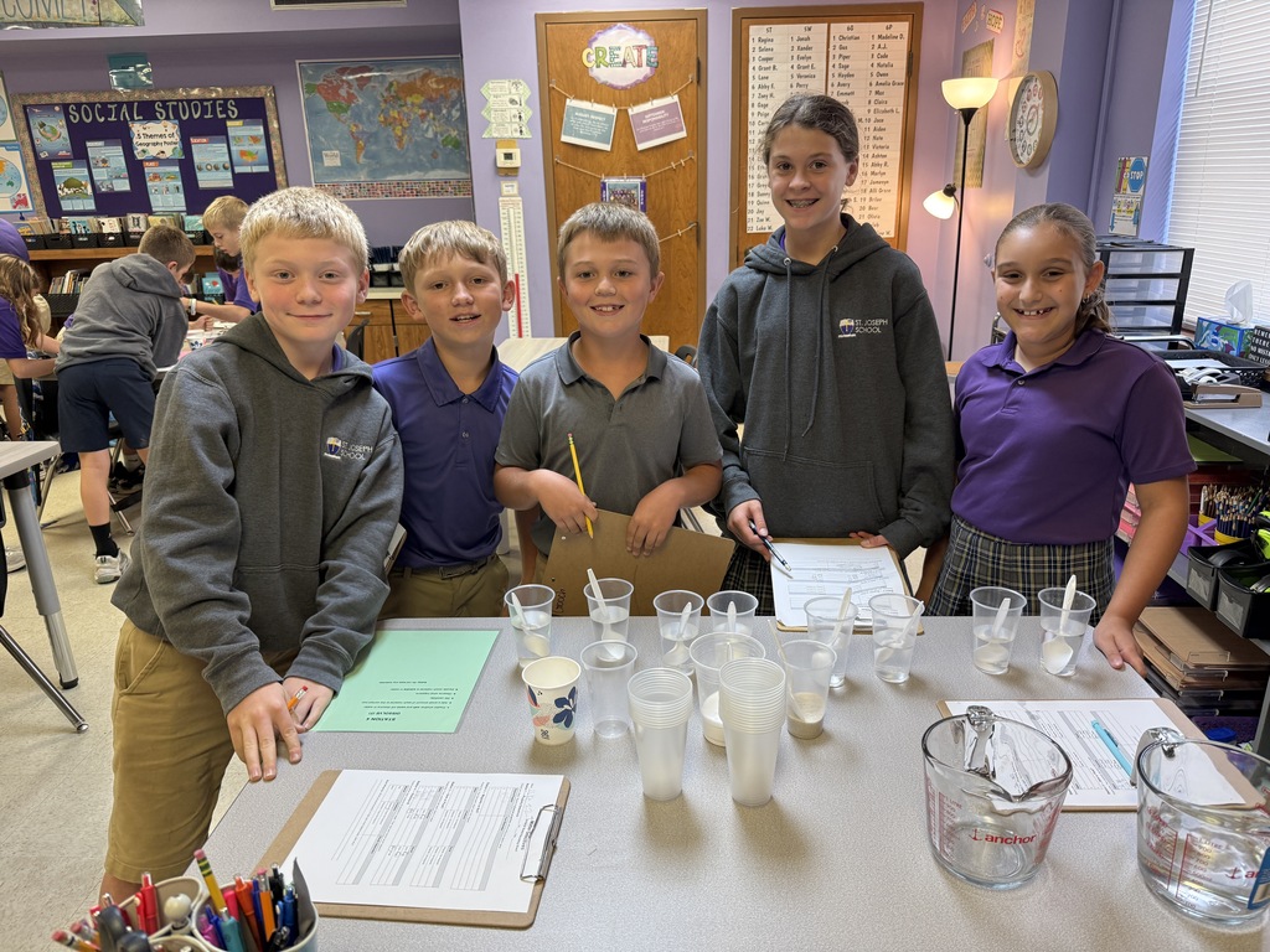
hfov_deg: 71.6
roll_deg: +1.7
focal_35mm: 24
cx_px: 635
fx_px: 881
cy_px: 476
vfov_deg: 56.8
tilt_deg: -17.7
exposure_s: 1/60
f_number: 1.78
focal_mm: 6.76
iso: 160
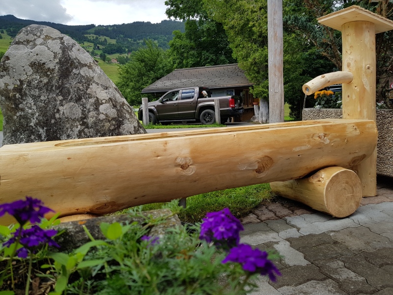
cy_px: 148
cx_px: 196
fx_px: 295
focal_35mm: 26
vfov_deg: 53.1
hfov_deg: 67.3
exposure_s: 1/1460
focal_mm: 4.2
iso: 40
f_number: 1.7
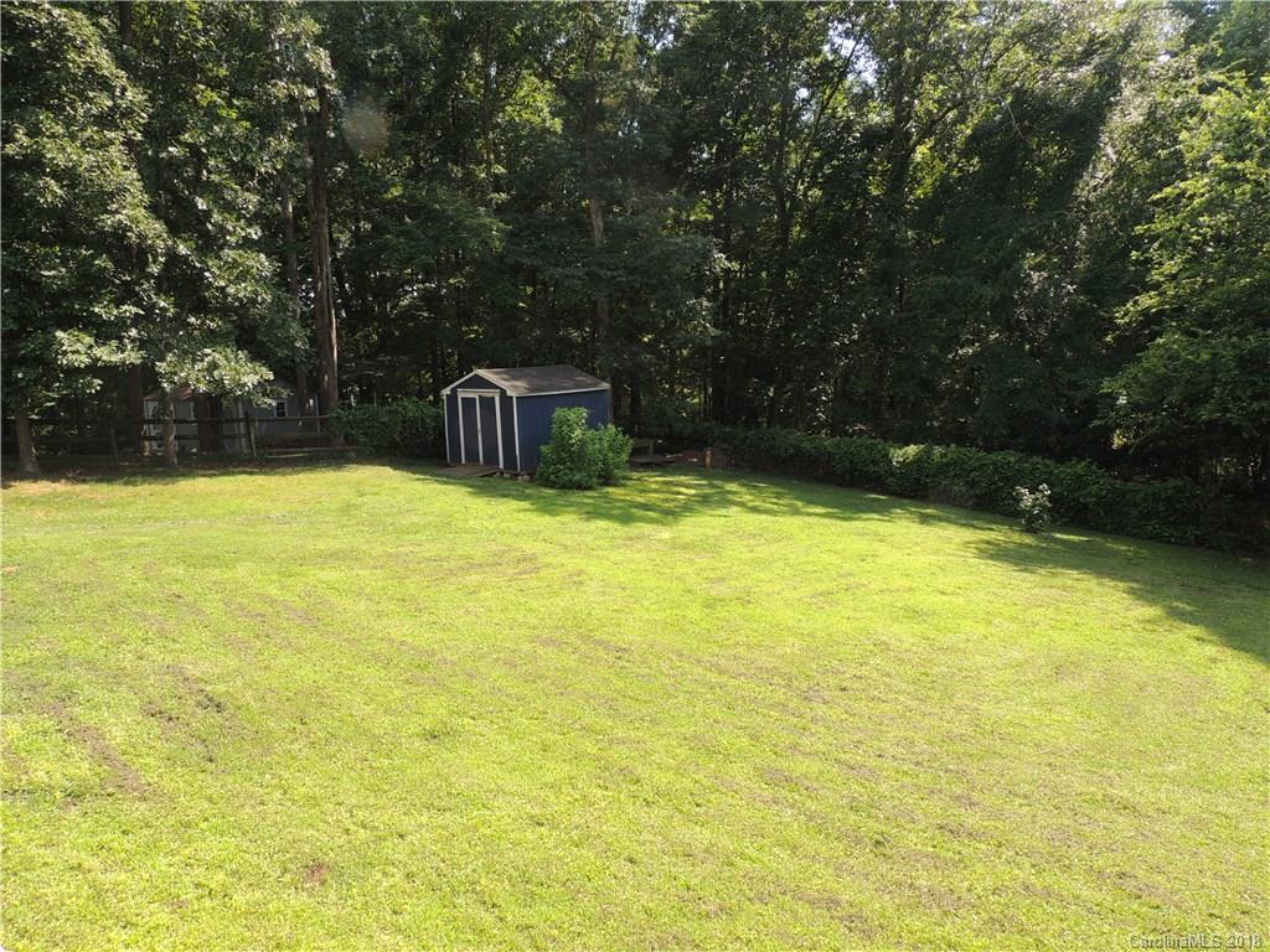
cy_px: 476
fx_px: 881
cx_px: 635
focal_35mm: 24
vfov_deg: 56.8
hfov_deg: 71.6
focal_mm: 4.3
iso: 100
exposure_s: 1/200
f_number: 4.2
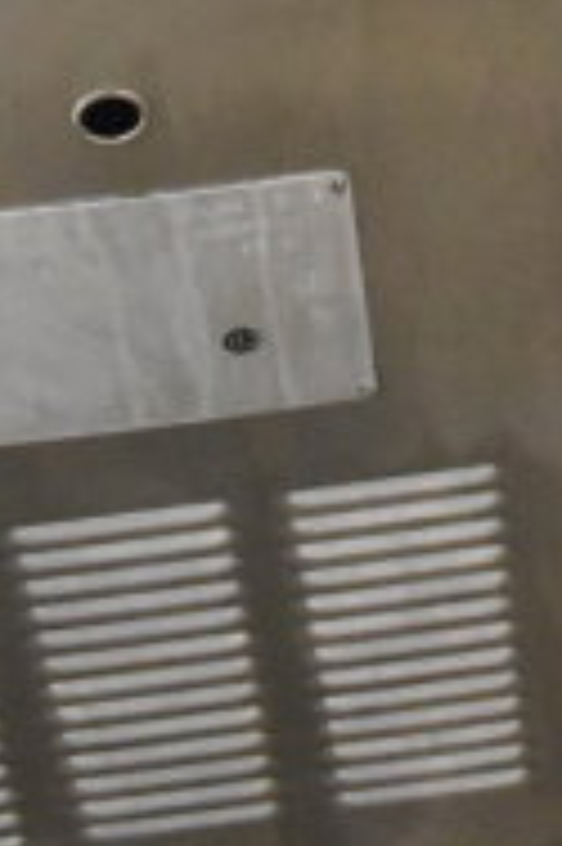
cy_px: -821
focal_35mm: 146
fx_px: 3425
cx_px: 1218
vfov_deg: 12.5
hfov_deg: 8.7
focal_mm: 20
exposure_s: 1/100
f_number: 5
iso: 6400
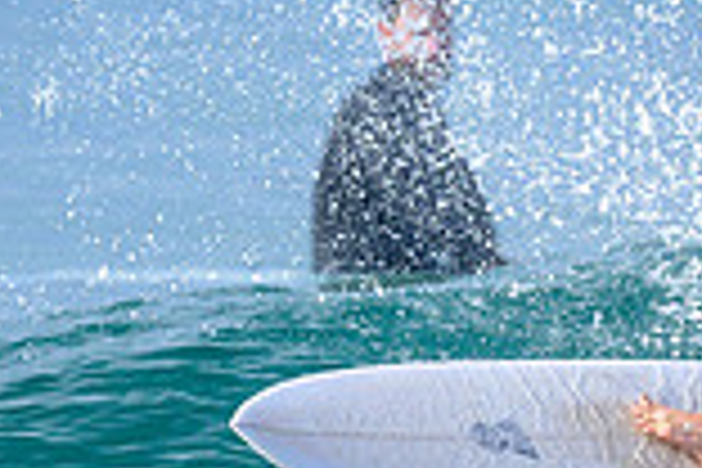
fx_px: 73821
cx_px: 763
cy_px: 352
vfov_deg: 0.4
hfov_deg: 0.5
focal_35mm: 3786
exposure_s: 1/1600
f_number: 6.3
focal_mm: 800
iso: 400
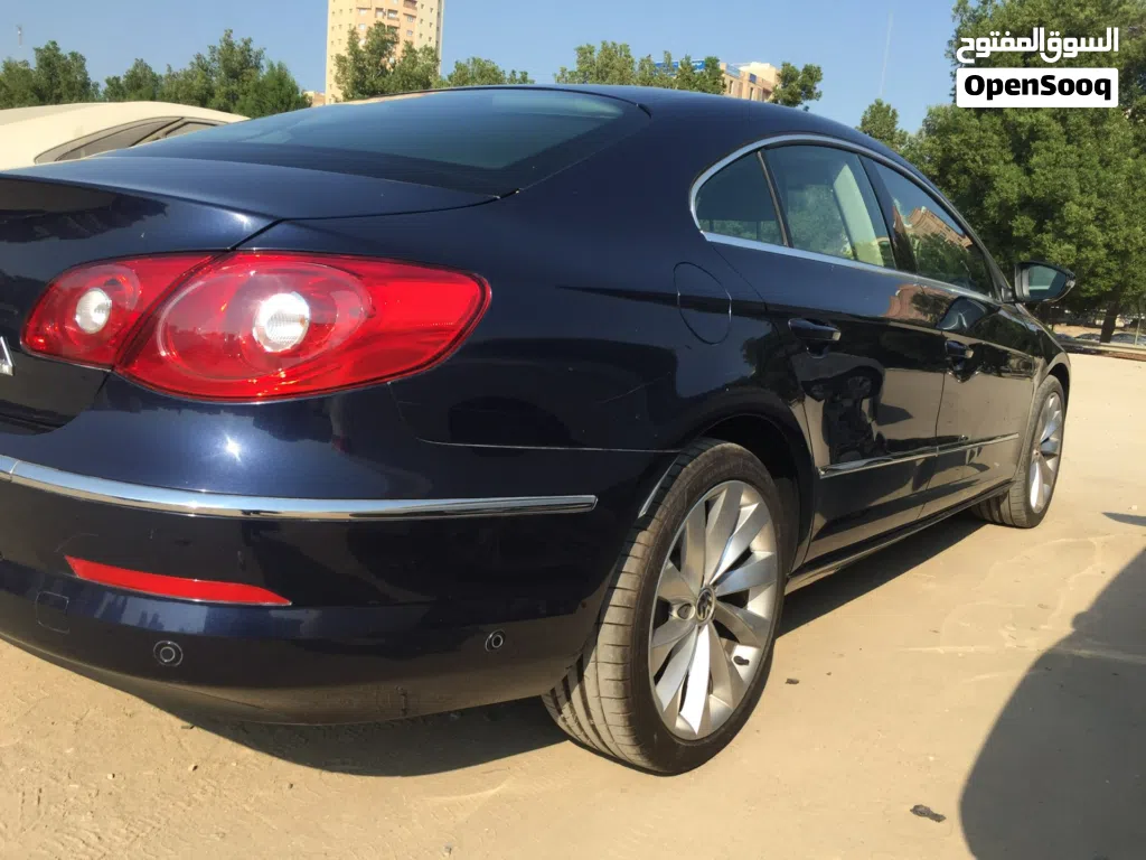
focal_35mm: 29
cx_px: 573
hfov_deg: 61.7
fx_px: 960
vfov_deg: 48.2
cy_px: 430
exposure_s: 1/1522
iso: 32
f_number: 2.2
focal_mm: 4.15
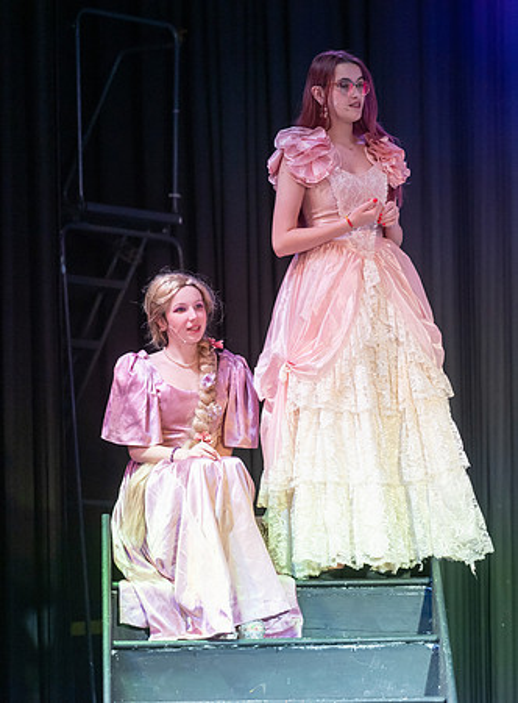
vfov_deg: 10.8
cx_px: 338
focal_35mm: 184
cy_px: 316
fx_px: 3705
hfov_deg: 8.0
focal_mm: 115
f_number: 2.8
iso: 1600
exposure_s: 1/400
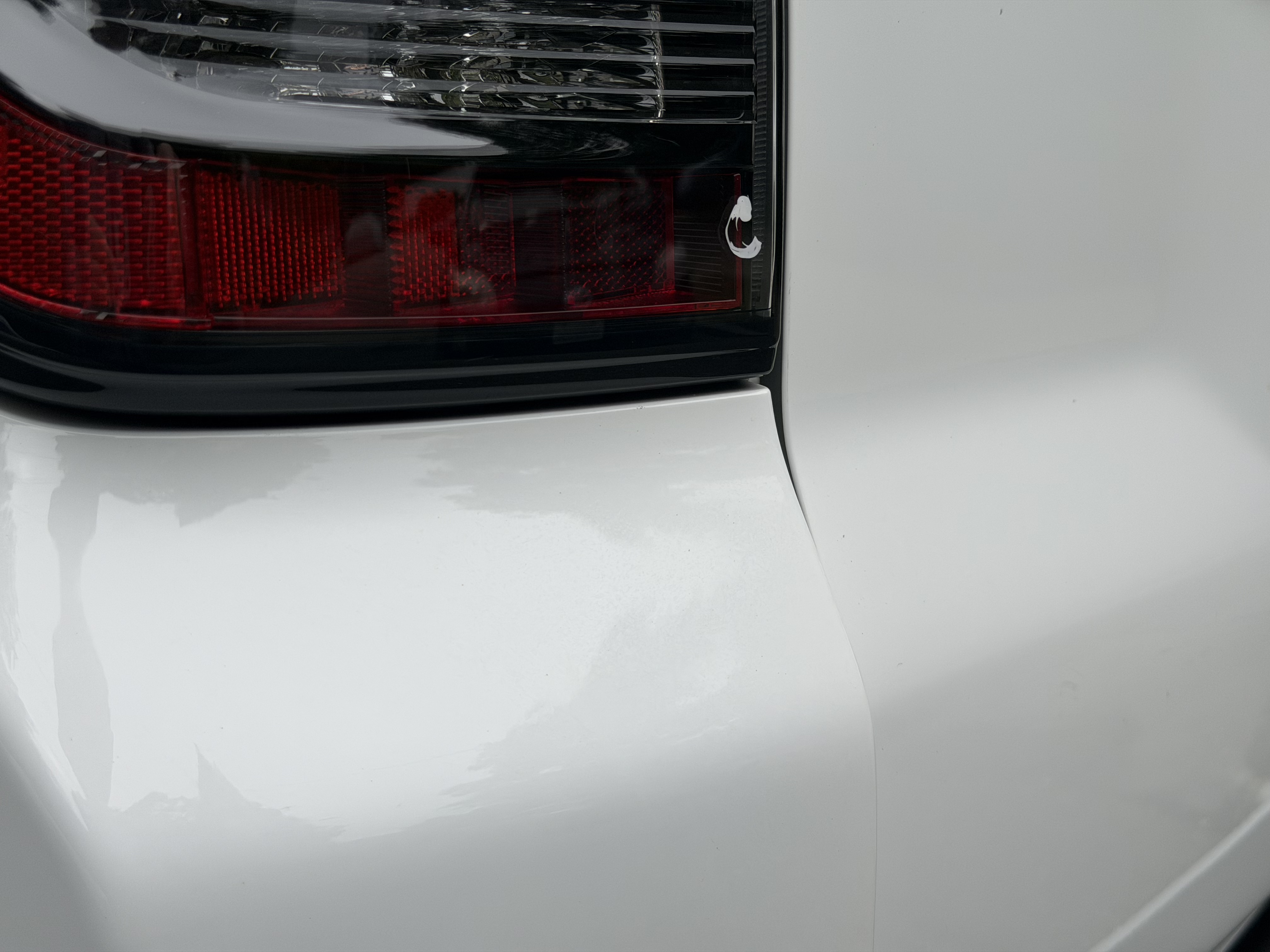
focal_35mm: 48
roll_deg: +0.7
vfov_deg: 30.3
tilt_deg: -18.9
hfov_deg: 39.7
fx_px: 1761
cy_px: 476
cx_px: 635
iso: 64
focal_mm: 6.76
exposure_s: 1/2494
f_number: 1.78
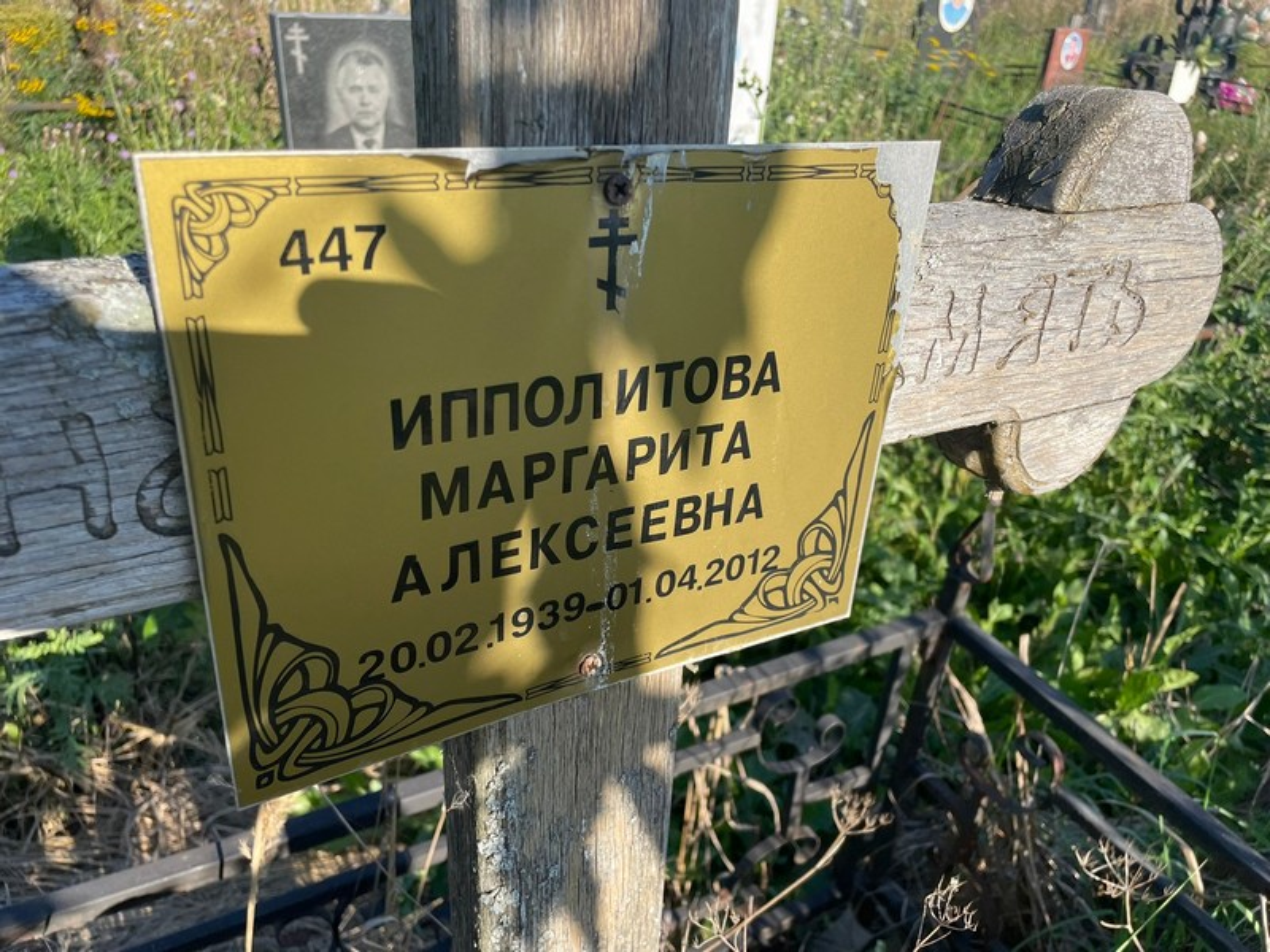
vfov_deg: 53.1
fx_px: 954
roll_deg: -4.5
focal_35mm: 26
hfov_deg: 67.3
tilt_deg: -28.4
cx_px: 635
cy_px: 476
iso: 32
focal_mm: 4.2
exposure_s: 1/1289
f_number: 1.6
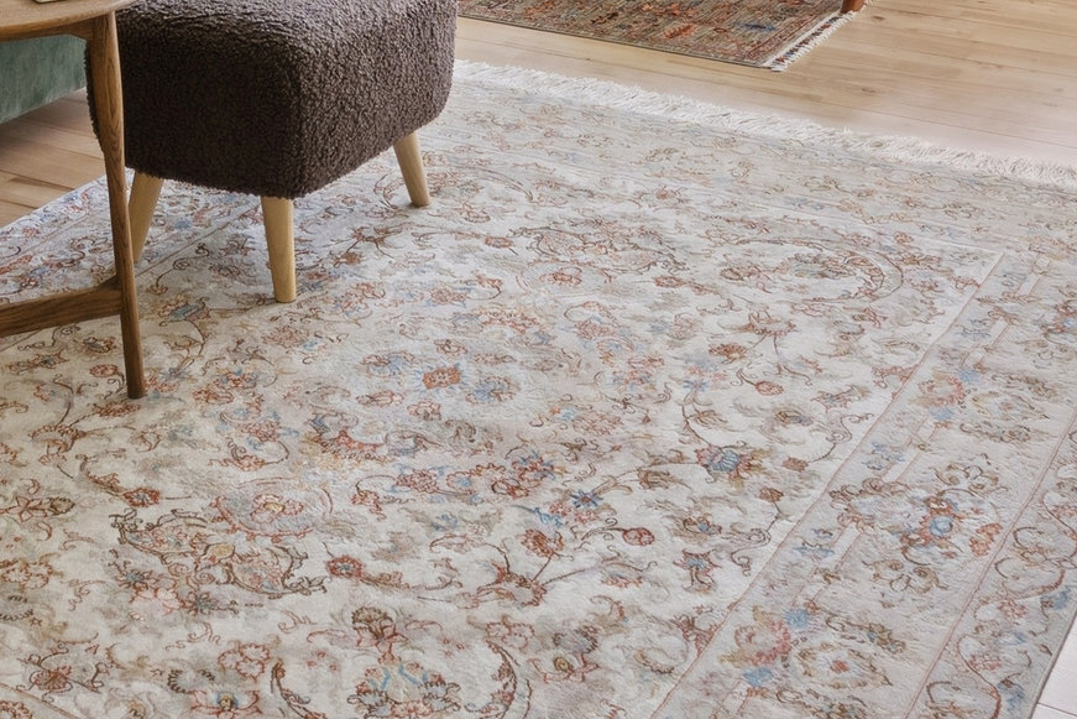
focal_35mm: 65
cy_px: -507
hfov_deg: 30.4
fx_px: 1948
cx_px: 272
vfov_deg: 17.6
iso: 400
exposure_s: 1/100
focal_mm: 12.6
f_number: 7.1
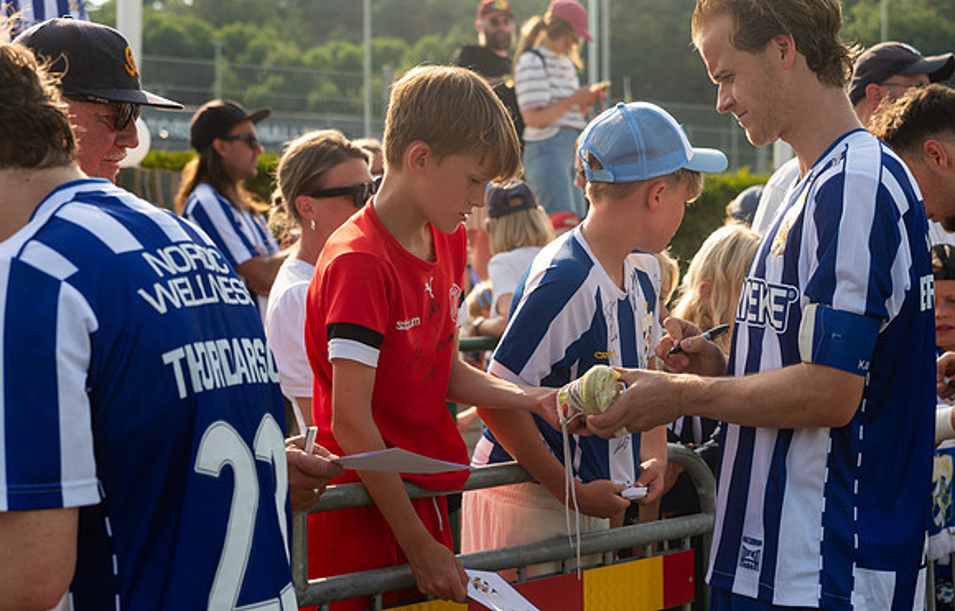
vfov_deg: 14.8
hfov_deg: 23.0
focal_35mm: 89
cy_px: 402
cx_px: 603
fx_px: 2345
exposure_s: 1/1600
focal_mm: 70
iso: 500
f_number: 4
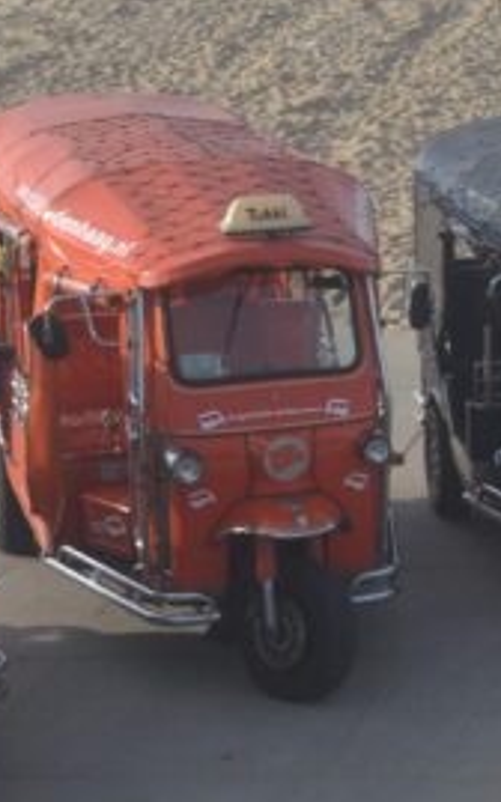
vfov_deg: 16.2
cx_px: 1008
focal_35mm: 128
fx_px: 2798
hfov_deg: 9.5
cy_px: 180
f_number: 7.1
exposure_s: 1/200
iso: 100
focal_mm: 22
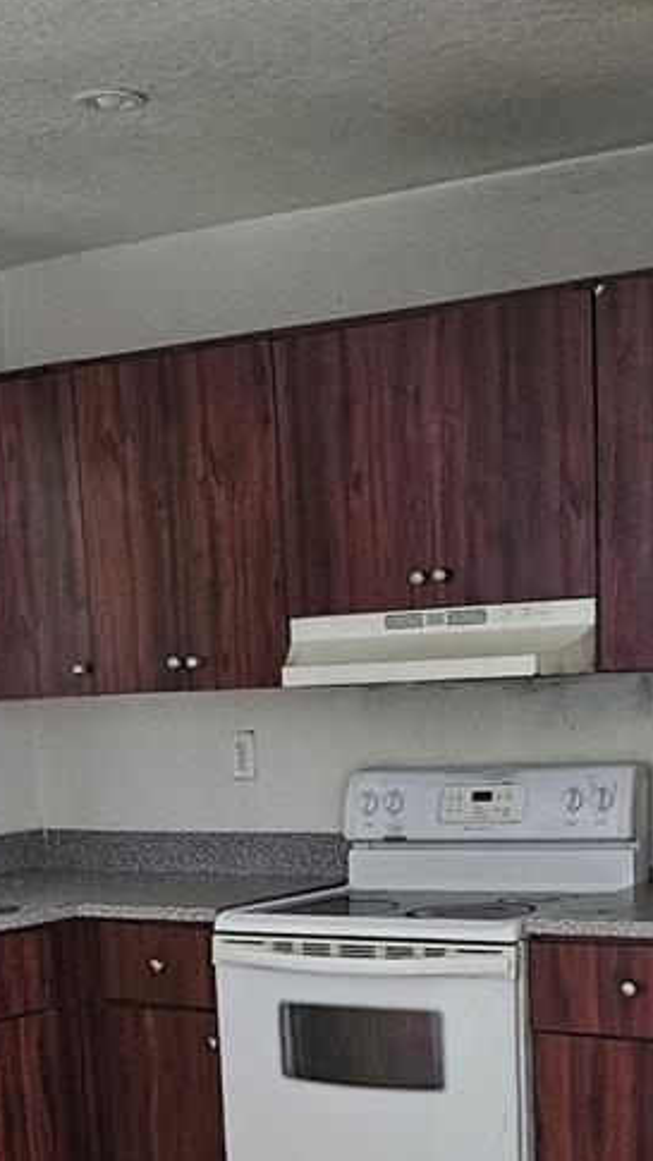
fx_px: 1907
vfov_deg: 31.7
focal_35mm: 62
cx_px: 316
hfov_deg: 19.4
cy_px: 1113
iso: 800
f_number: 1.7
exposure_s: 1/120
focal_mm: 6.3
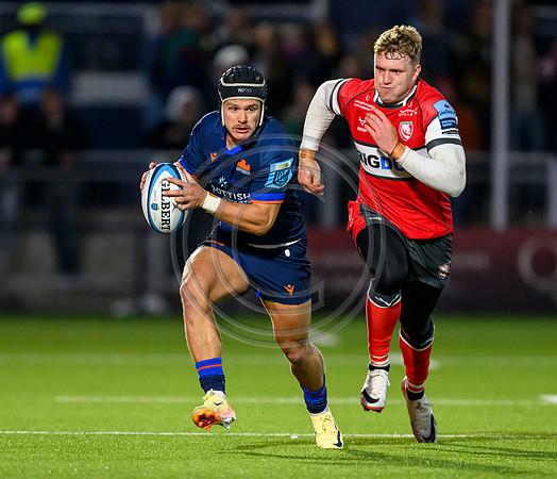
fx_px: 14769
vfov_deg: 1.9
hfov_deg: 2.2
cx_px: 207
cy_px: 260
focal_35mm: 870
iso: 8000
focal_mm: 560
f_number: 4
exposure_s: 1/1000
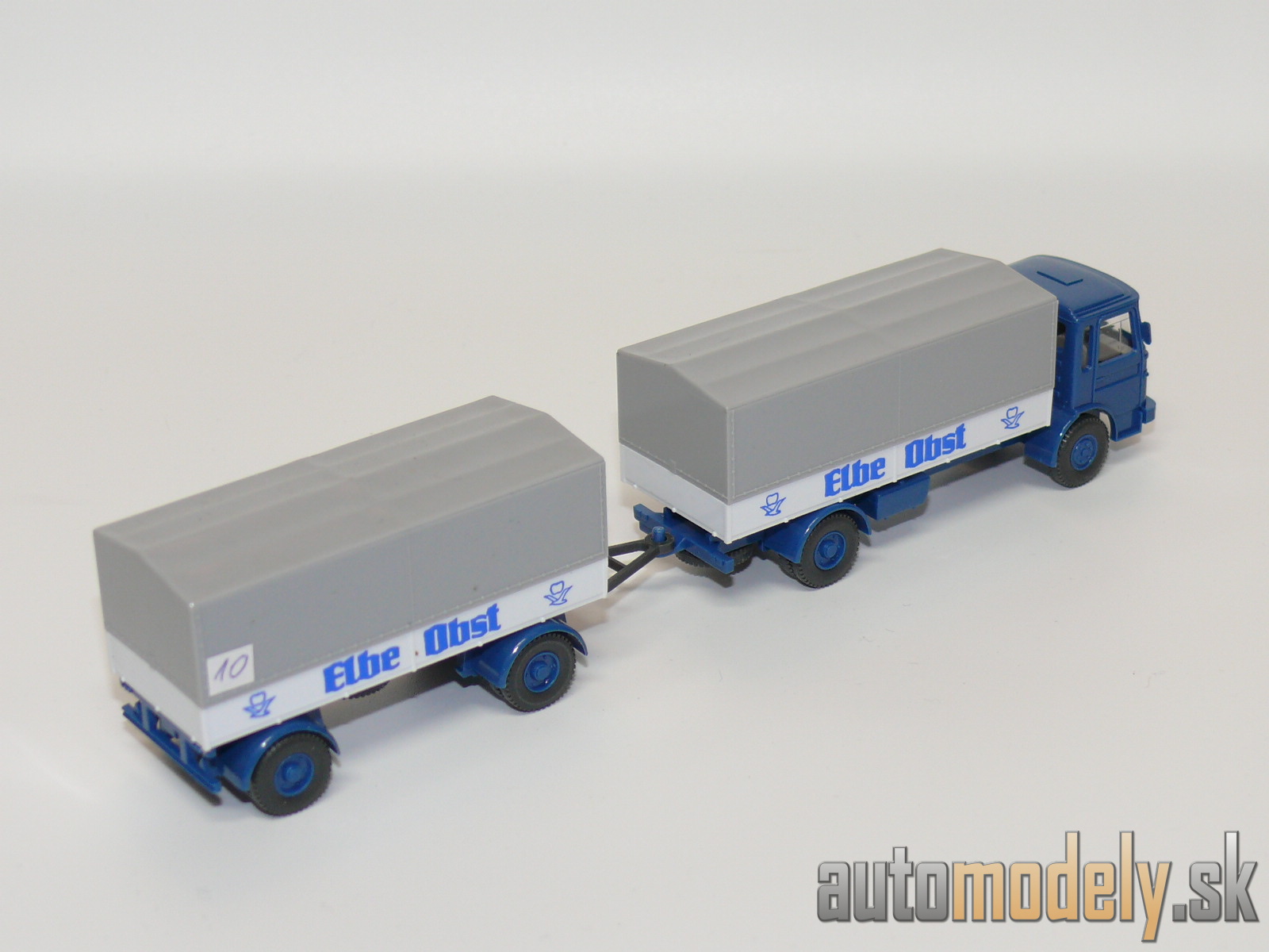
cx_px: 634
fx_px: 2749
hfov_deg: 26.0
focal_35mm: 75
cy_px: 476
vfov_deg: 19.6
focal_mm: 11.5
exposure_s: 1/30
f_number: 3.2
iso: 100
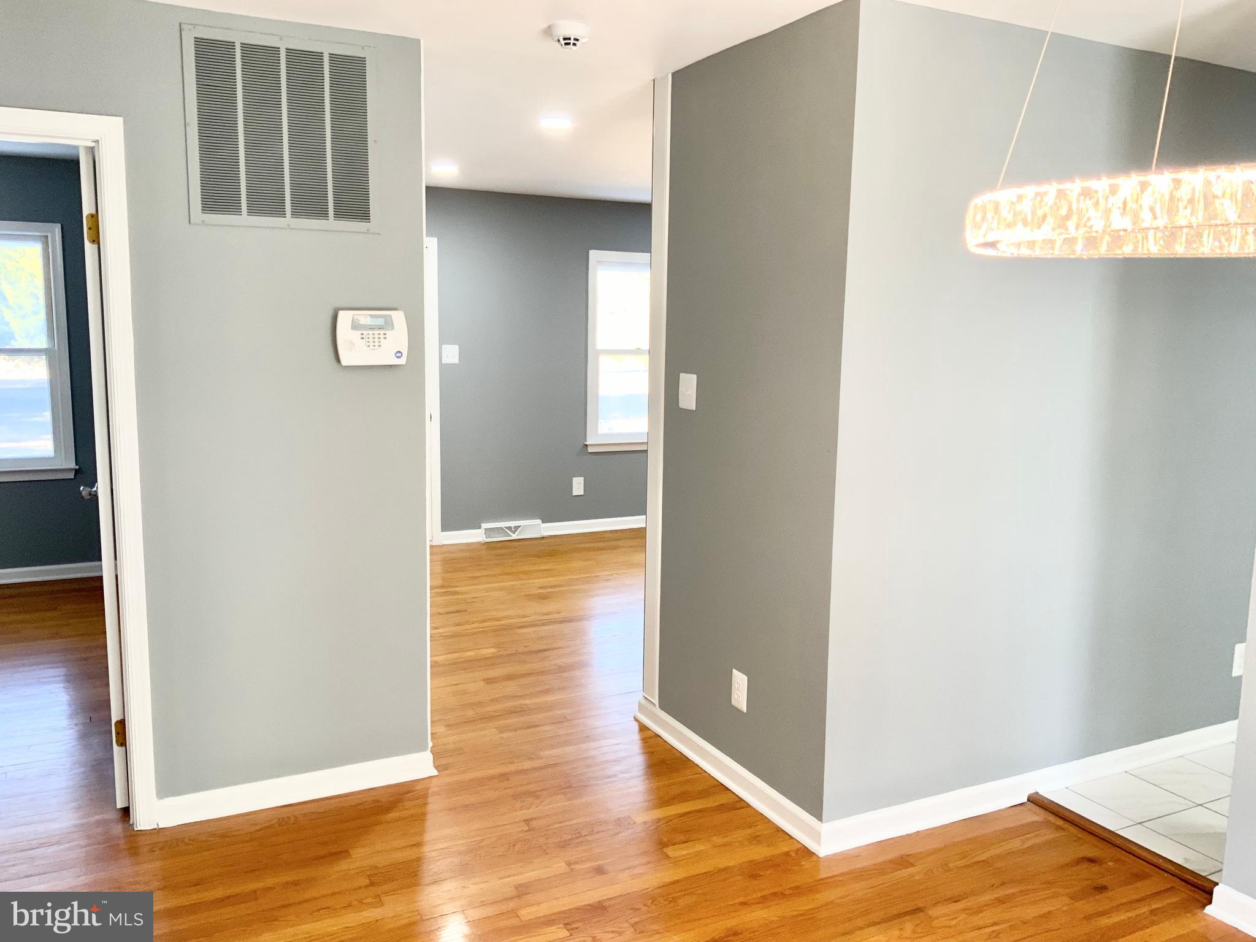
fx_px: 1052
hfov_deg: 61.7
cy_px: 471
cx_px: 628
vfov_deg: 48.2
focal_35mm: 29
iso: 80
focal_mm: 3
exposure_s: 1/60
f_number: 1.8
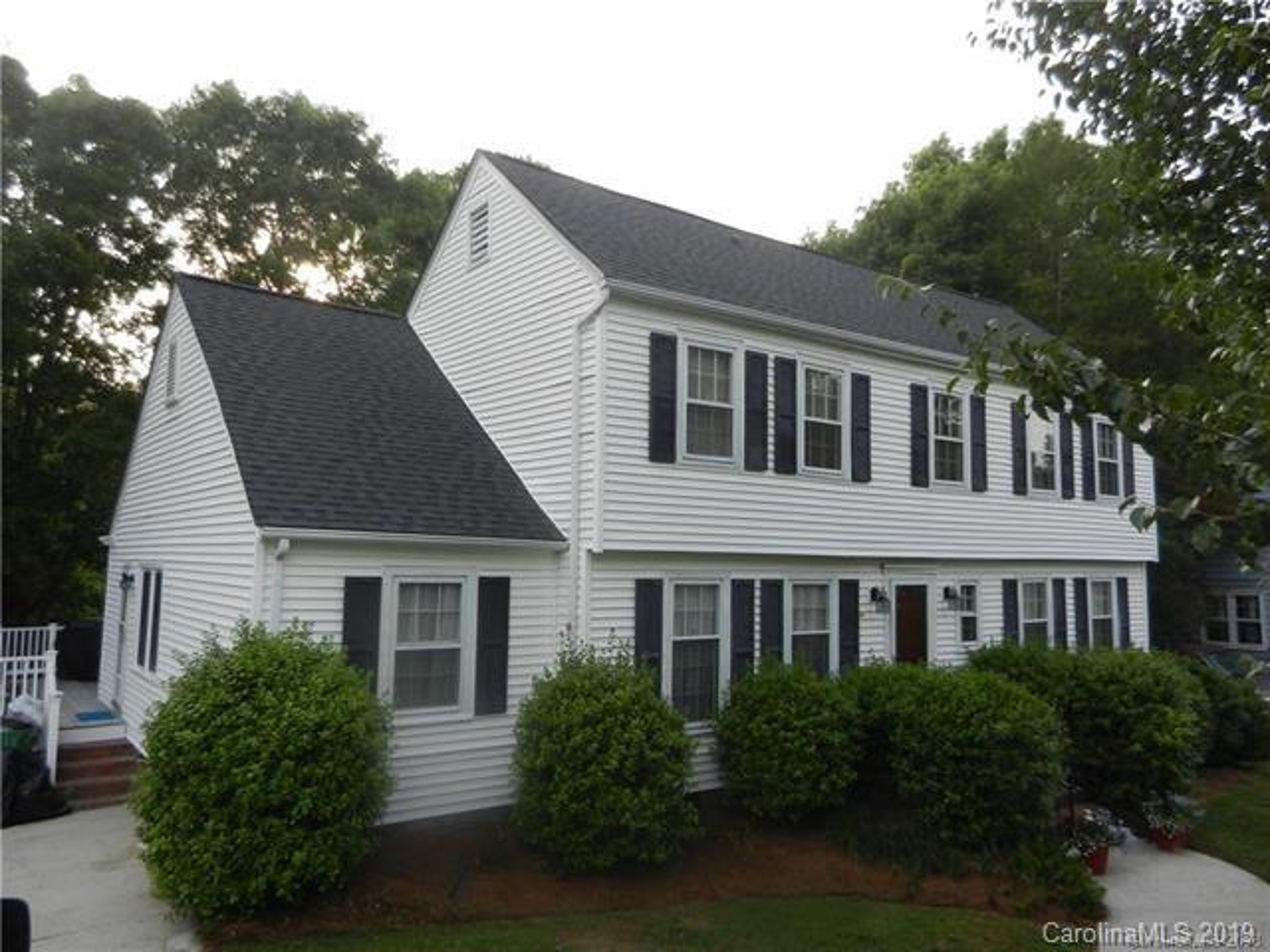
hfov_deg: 69.4
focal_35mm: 25
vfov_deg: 54.9
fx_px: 917
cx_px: 635
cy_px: 476
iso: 160
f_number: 3.5
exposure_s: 1/320
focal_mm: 4.5
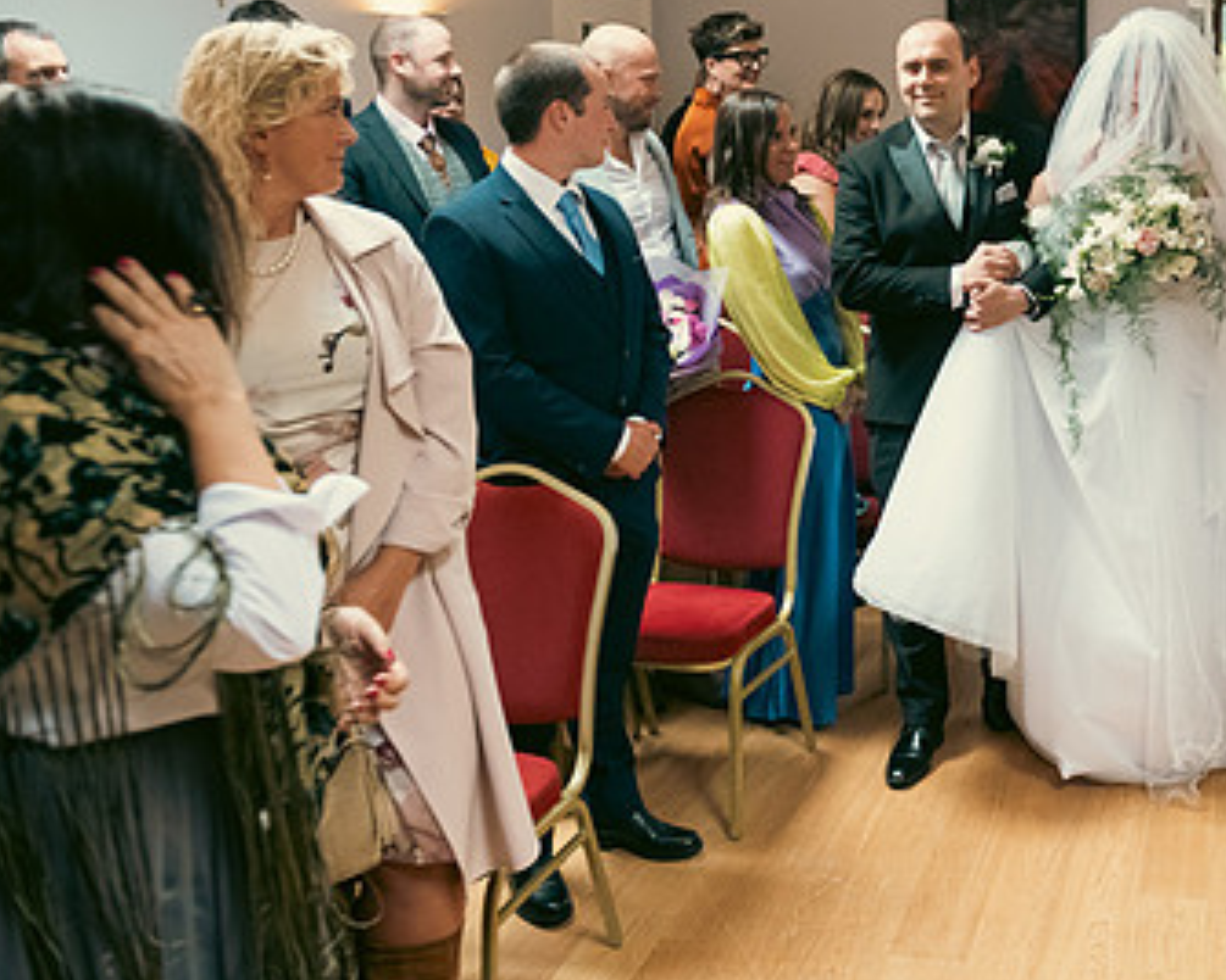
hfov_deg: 42.1
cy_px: 327
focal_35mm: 41
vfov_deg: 36.1
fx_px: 1488
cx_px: 1039
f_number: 3.5
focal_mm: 24
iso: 1000
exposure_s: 1/160
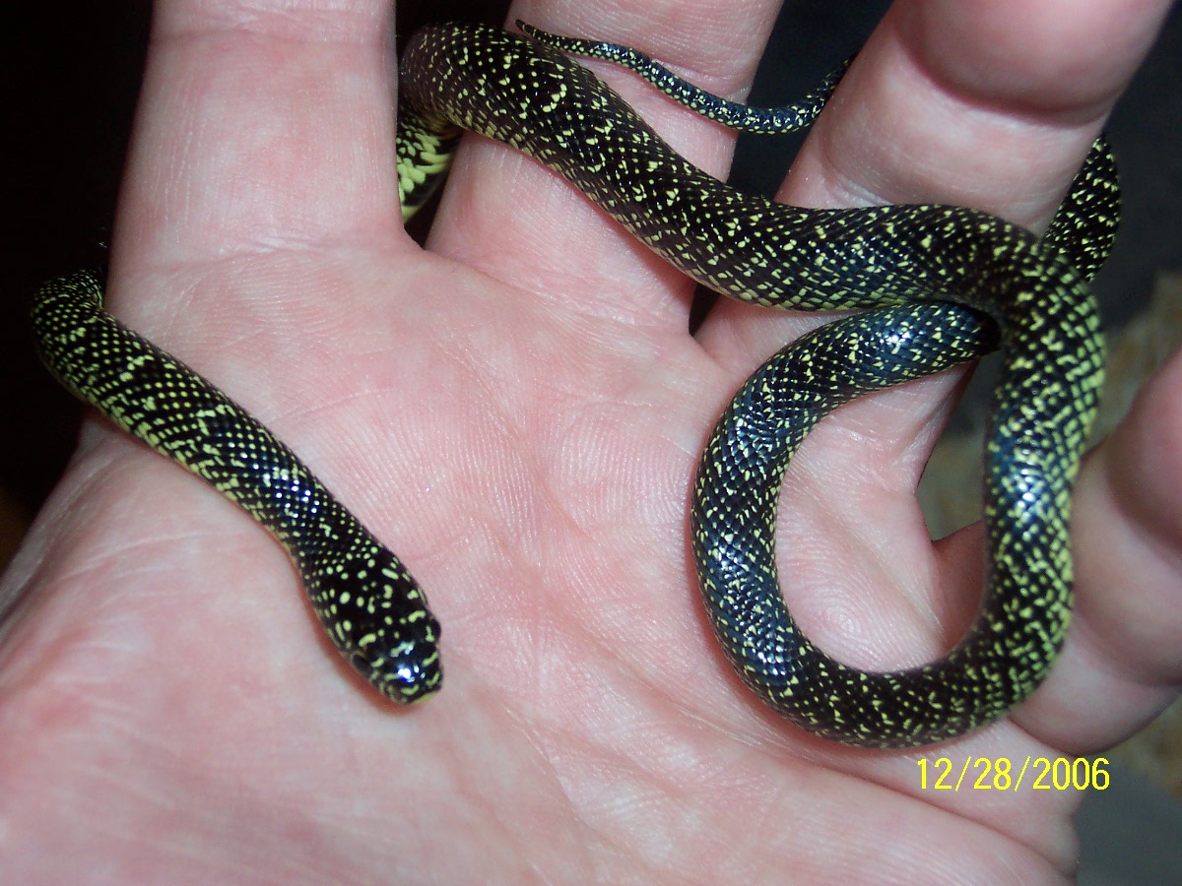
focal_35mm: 83
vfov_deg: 17.8
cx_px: 591
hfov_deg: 23.6
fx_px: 2834
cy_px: 443
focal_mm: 12.8
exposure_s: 1/90
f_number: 4
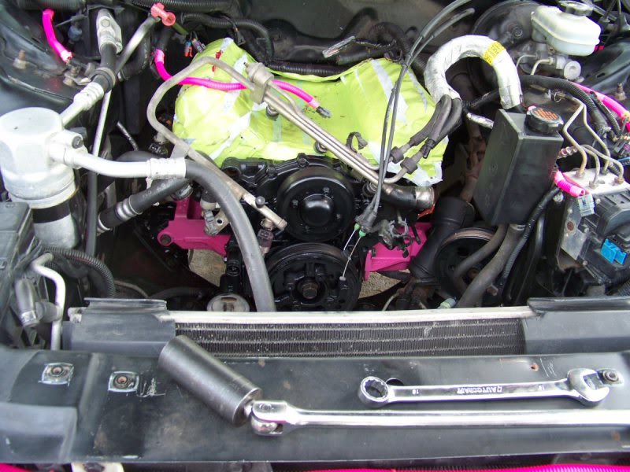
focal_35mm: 33
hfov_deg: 55.4
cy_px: 236
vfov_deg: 42.9
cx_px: 315
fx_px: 601
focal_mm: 5.85
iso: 64
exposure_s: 1/8
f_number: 2.8
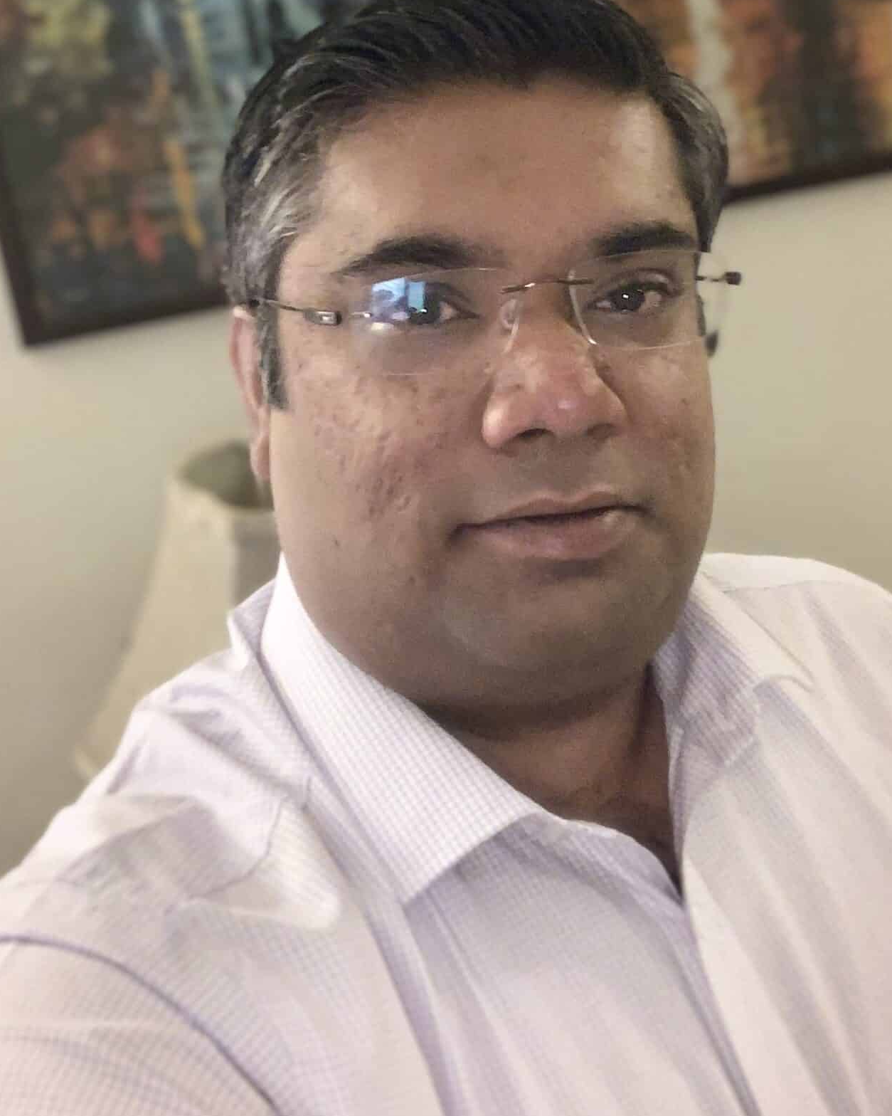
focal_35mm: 51
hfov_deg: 29.7
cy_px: 312
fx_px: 1683
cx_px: 428
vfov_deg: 36.0
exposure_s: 1/25
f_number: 2.2
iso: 250
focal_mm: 2.87
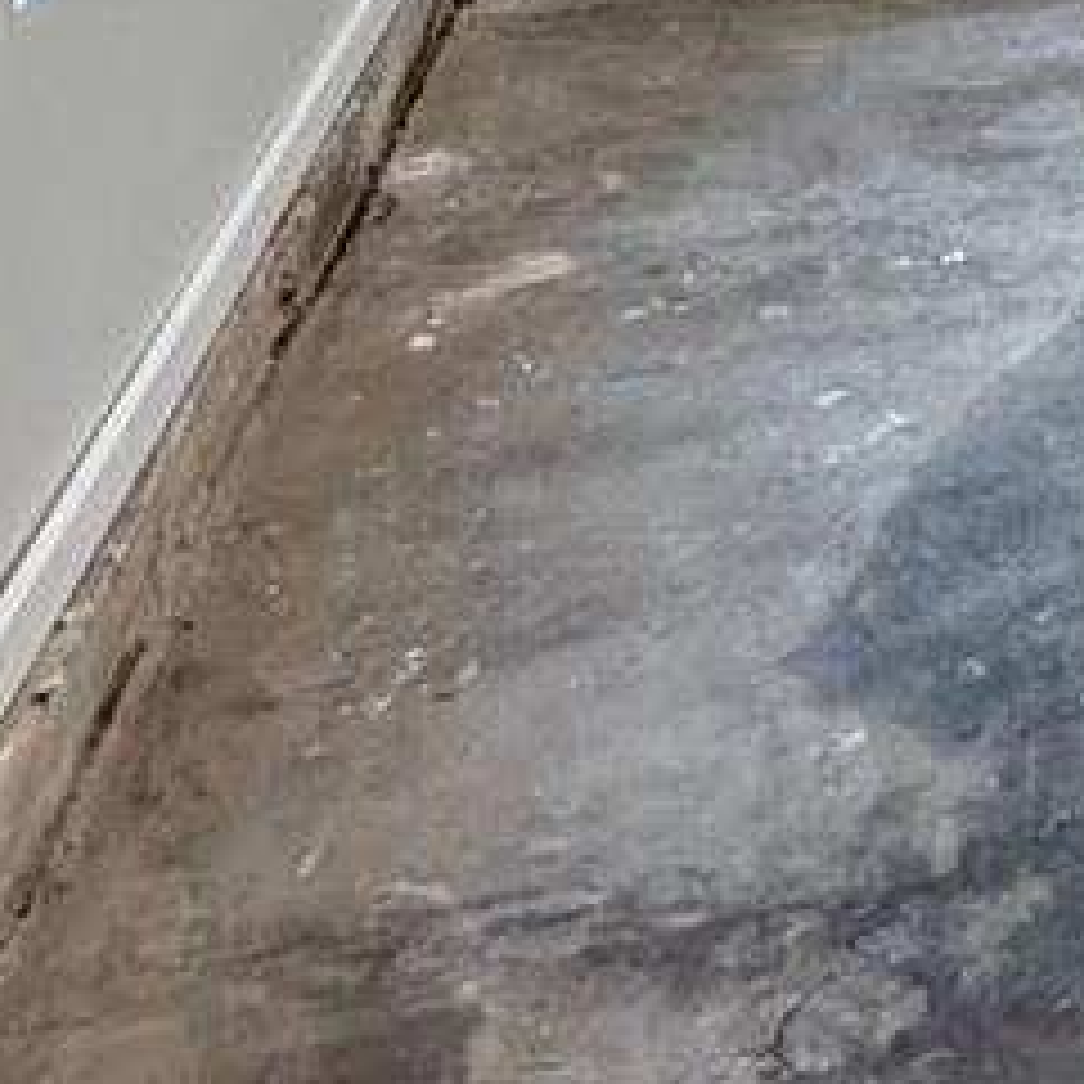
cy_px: -906
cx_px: 1806
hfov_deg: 18.7
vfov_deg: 17.7
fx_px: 2728
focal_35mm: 77
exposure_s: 1/120
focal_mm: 2.22
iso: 160
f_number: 2.2
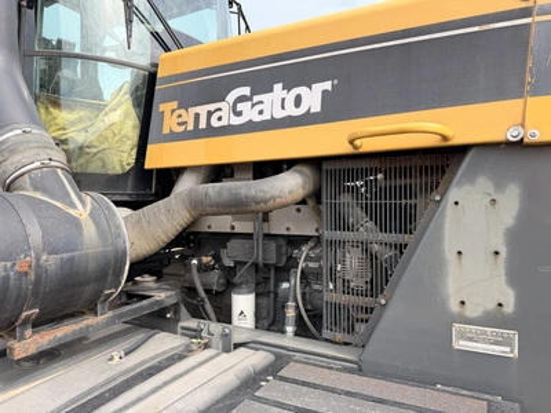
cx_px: 276
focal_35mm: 24
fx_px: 382
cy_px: 206
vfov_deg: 56.8
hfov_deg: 71.6
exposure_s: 1/1271
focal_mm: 6.76
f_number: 1.78
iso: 80
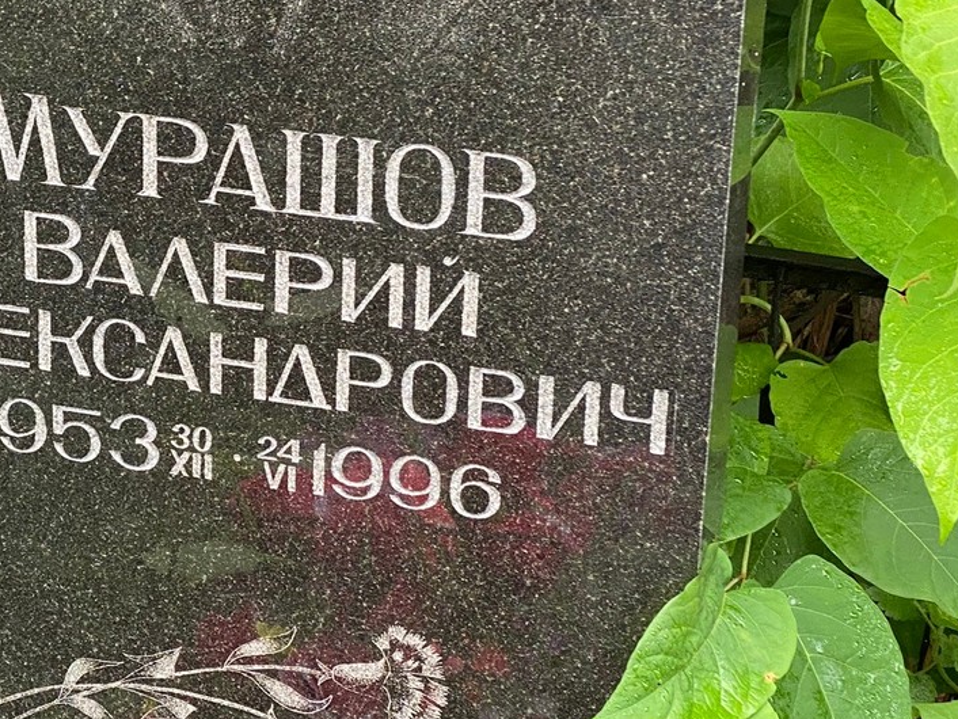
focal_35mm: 106
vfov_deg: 14.0
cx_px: 62
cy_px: 317
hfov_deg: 18.2
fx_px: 2935
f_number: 2
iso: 80
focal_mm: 6
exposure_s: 1/122
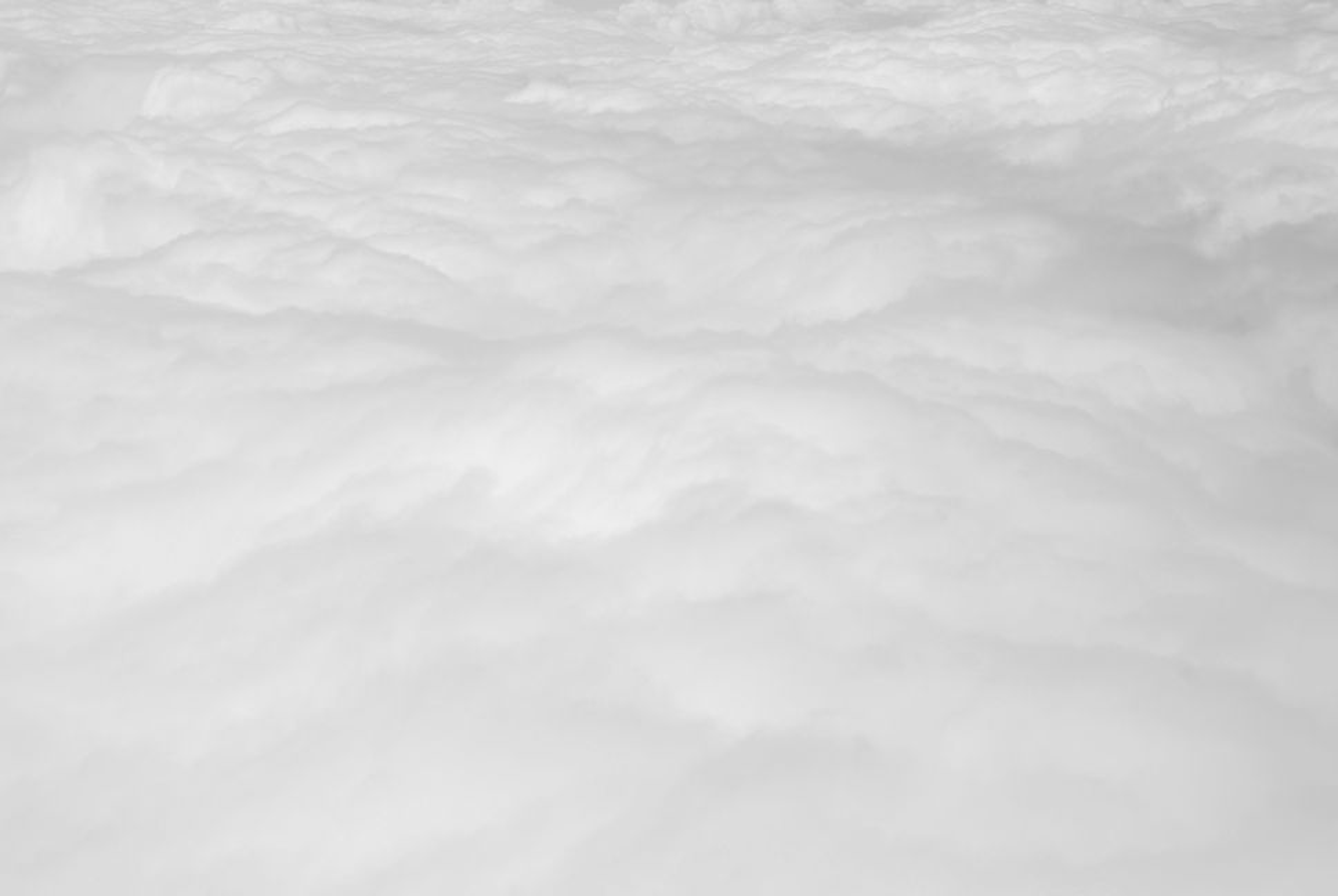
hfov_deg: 27.0
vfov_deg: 18.2
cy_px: 448
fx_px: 2791
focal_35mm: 75
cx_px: 669
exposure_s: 1/400
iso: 100
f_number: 11
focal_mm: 50
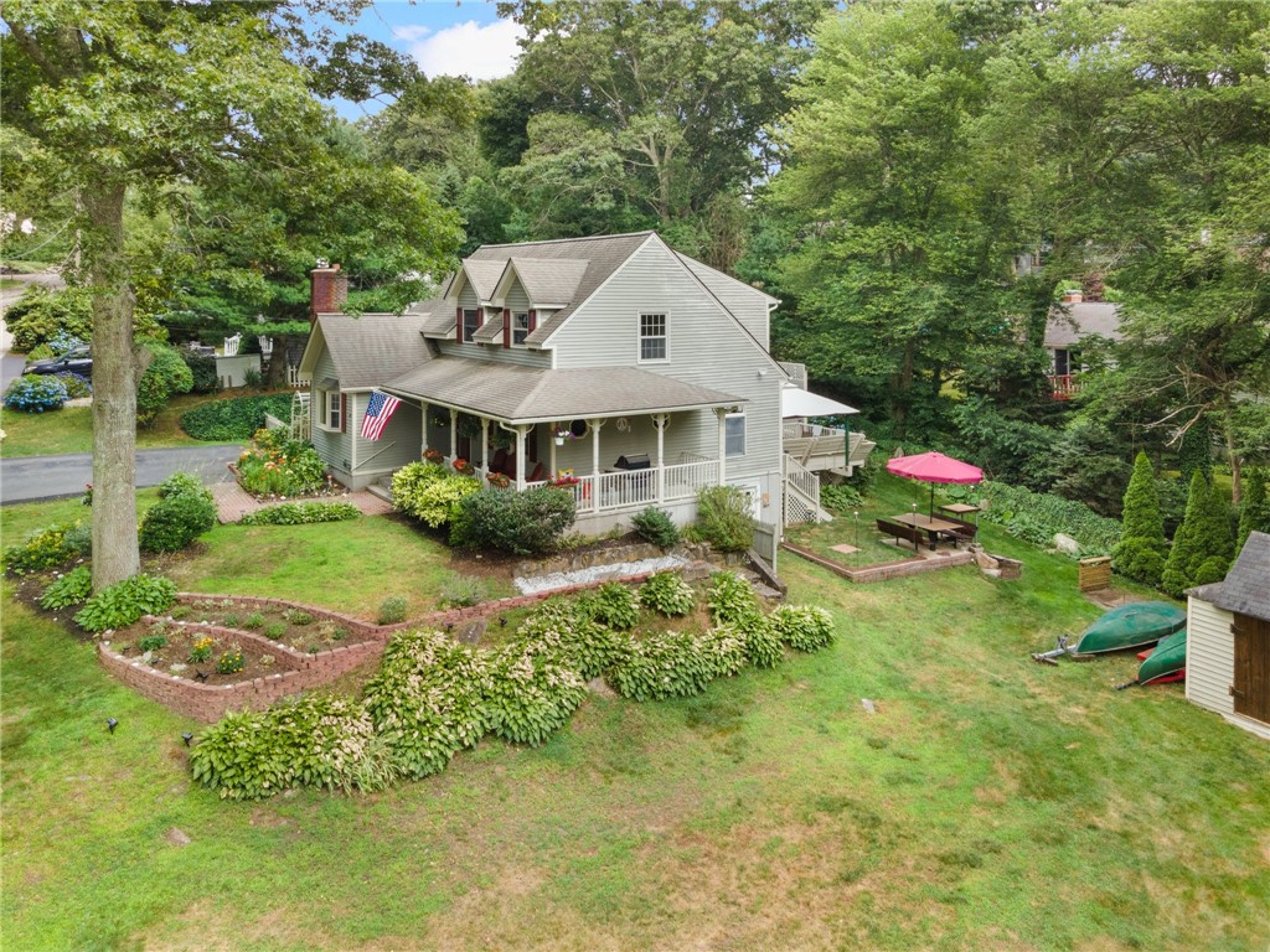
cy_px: 476
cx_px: 635
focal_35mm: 24
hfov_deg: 71.6
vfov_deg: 56.8
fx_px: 881
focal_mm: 4.5
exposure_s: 1/120
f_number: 2.8
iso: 100
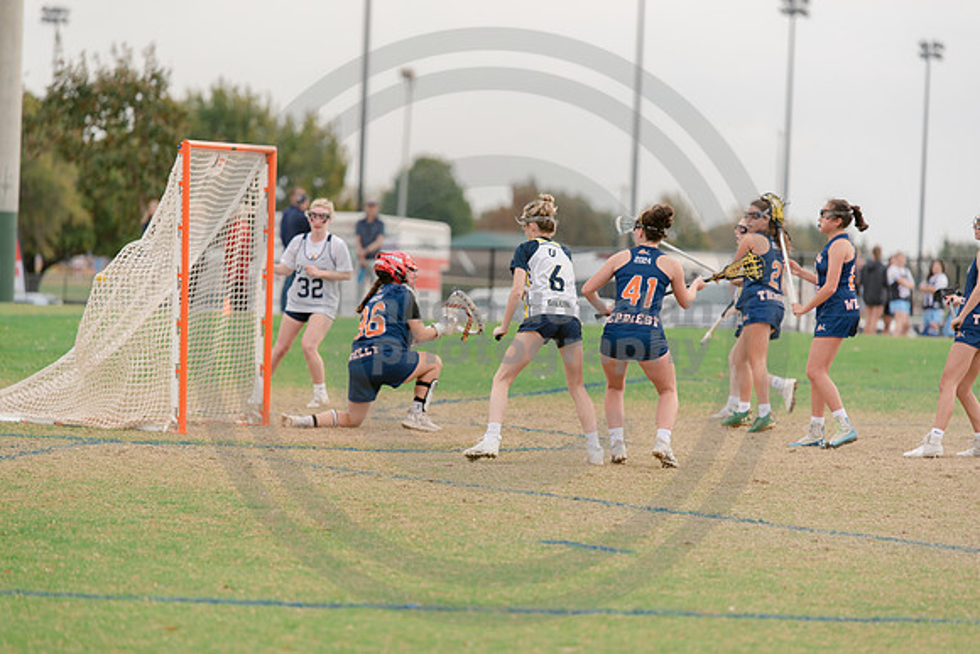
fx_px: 5445
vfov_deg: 6.9
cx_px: 490
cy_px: 327
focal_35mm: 200
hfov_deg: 10.3
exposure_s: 1/1250
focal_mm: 200
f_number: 3
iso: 250
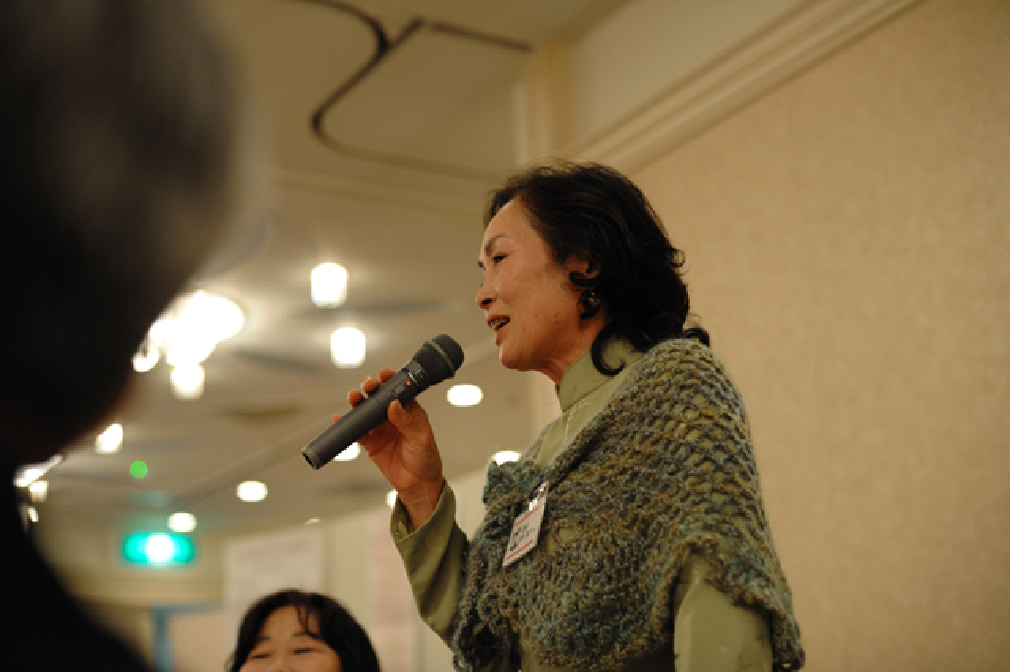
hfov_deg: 39.6
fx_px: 1402
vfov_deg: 27.0
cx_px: 505
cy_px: 336
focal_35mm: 50
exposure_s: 1/100
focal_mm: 50
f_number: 2.8
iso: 1000
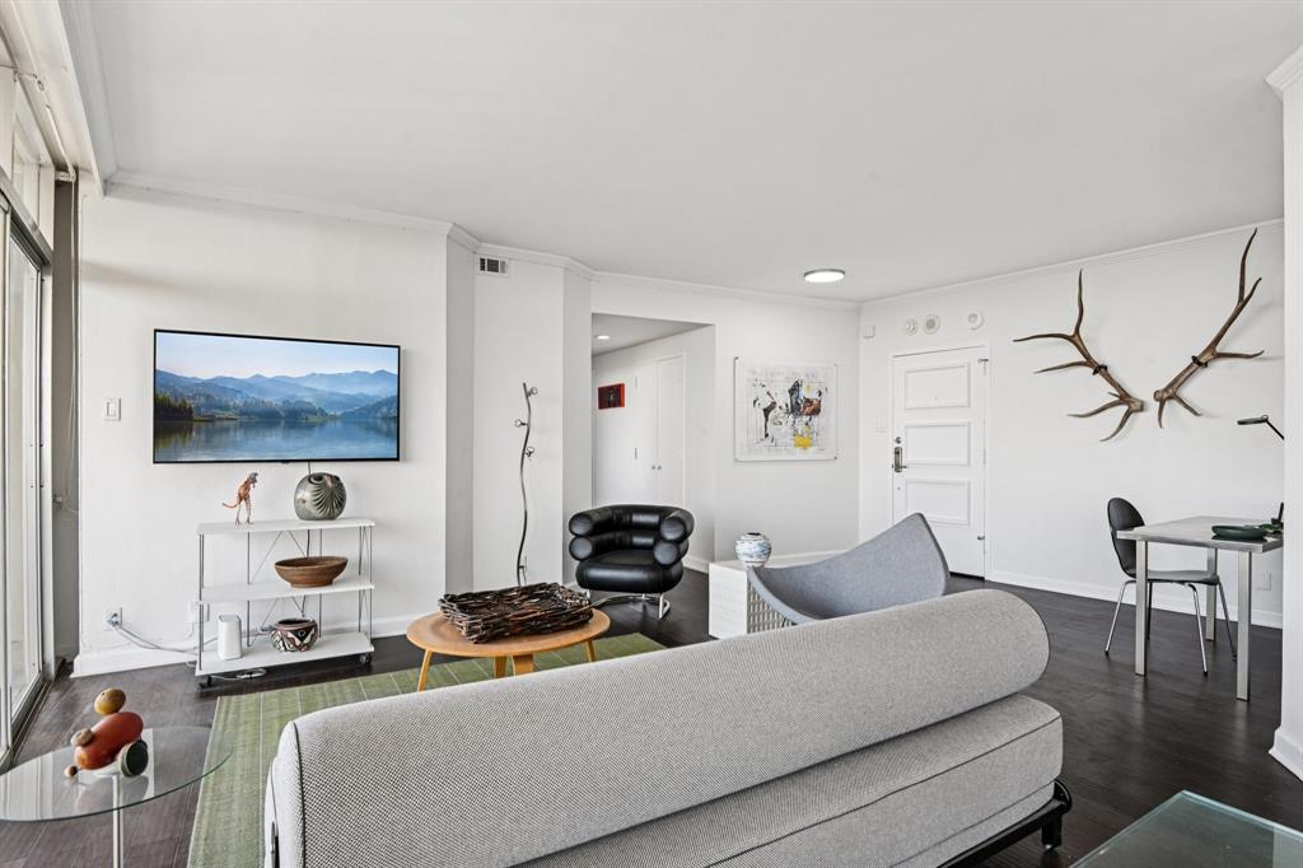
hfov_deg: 86.9
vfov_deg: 64.5
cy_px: 434
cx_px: 652
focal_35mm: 19
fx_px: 687
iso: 400
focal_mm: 19
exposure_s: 1/40
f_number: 8
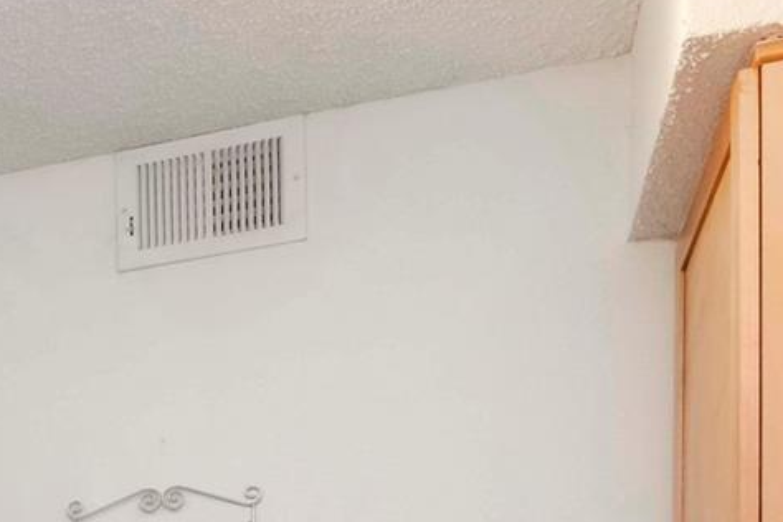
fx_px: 1211
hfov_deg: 32.0
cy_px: 861
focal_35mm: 56
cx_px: -63
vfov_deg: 19.8
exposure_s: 1/8
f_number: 10
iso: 640
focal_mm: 11
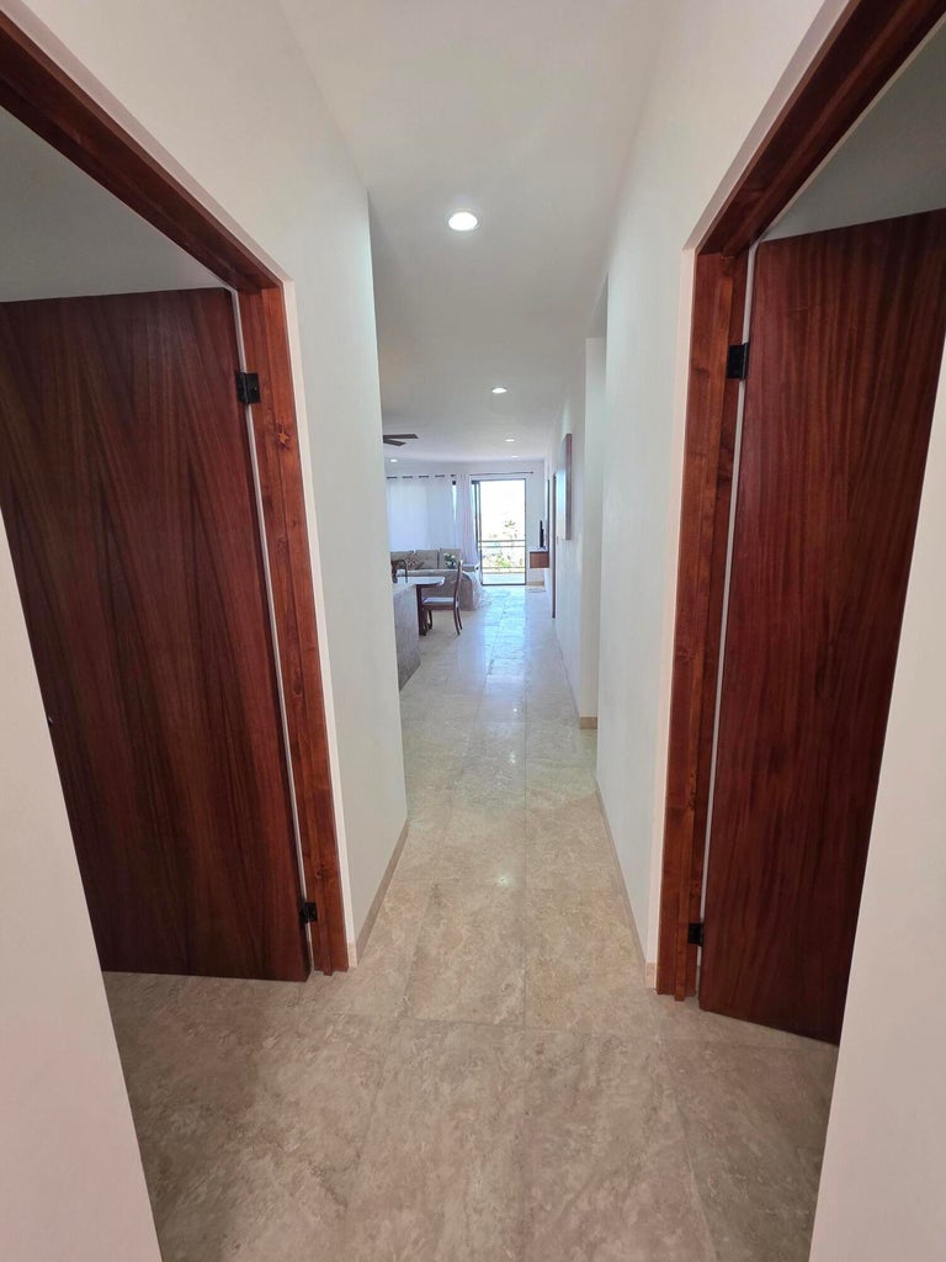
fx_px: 474
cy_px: 631
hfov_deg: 89.9
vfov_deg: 106.2
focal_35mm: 13
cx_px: 473
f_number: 1.9
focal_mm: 2.2
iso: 125
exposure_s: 1/120
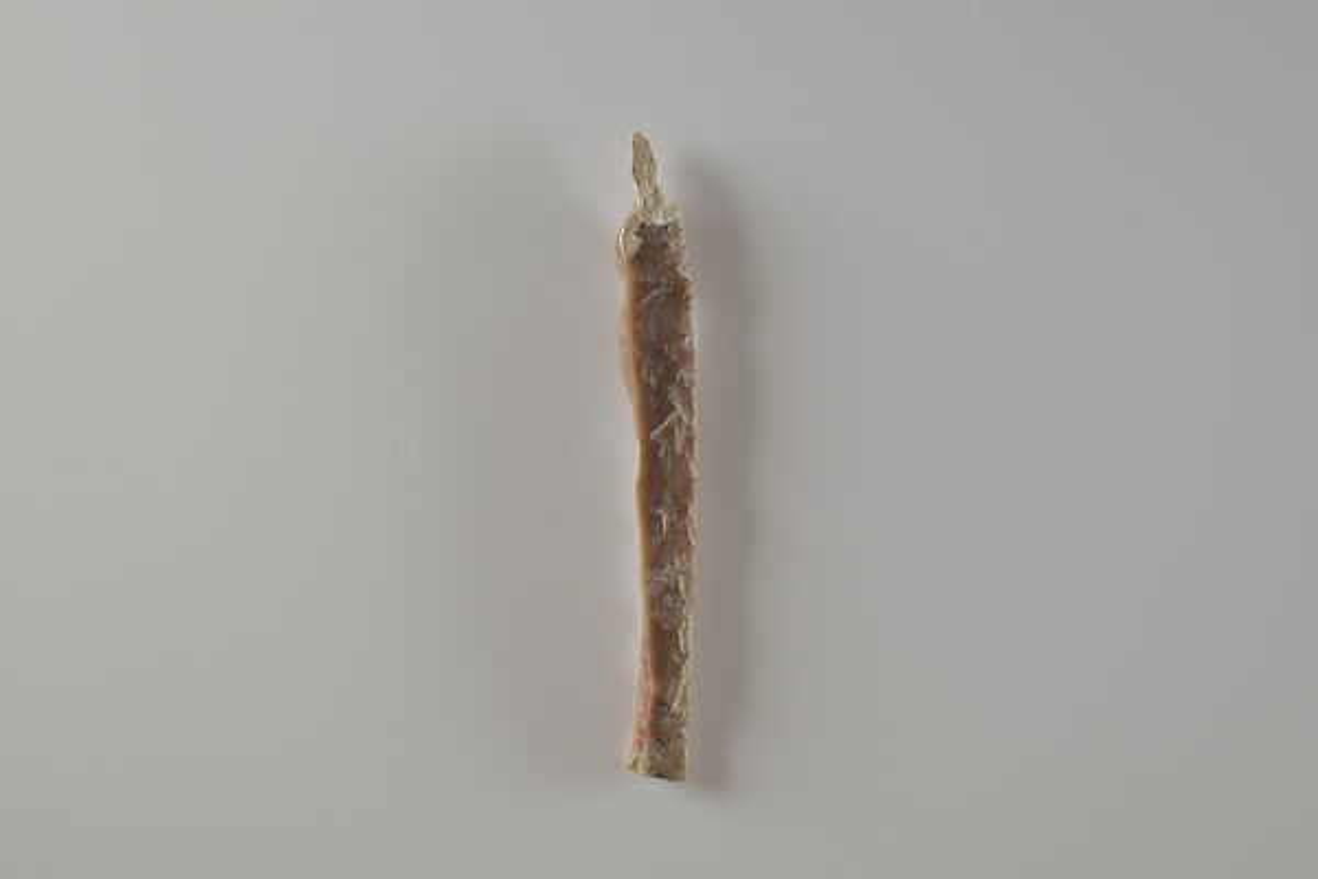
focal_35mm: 60
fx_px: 2196
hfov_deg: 33.4
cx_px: 659
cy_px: 440
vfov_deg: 22.6
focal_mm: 40
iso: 125
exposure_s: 1/30
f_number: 11
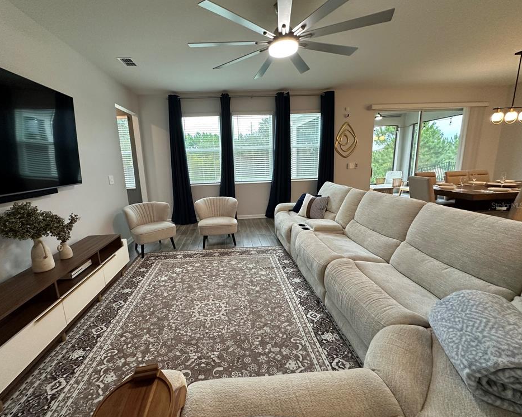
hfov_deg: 96.6
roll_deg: +1.0
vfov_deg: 84.0
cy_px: 205
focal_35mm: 15
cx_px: 239
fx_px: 232
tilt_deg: -7.7
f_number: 2.2
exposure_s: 1/120
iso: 250
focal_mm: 2.22
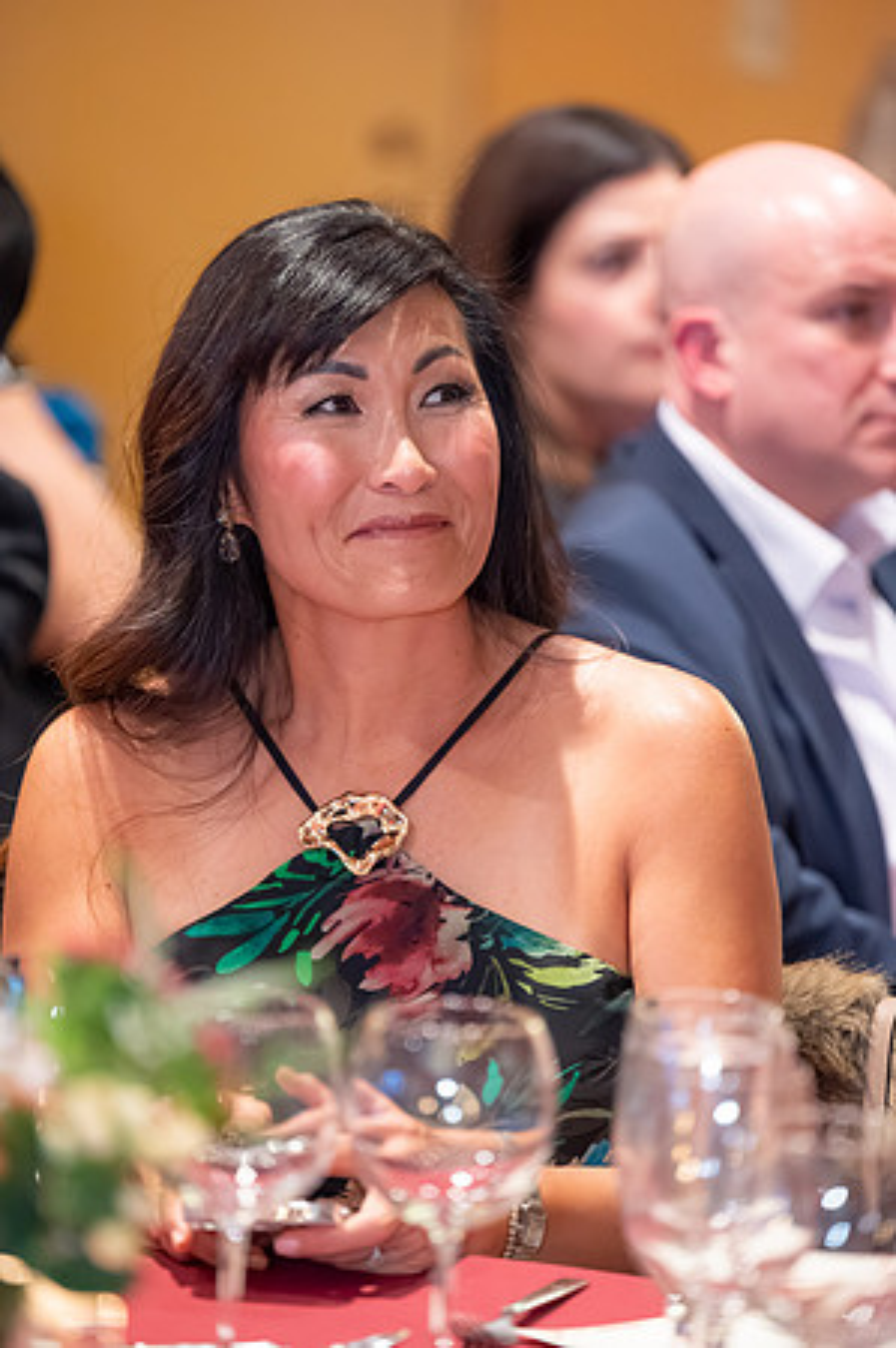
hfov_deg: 6.9
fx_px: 7483
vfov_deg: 10.3
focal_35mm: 200
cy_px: 674
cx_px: 448
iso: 8000
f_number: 3.2
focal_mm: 200
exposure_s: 1/125
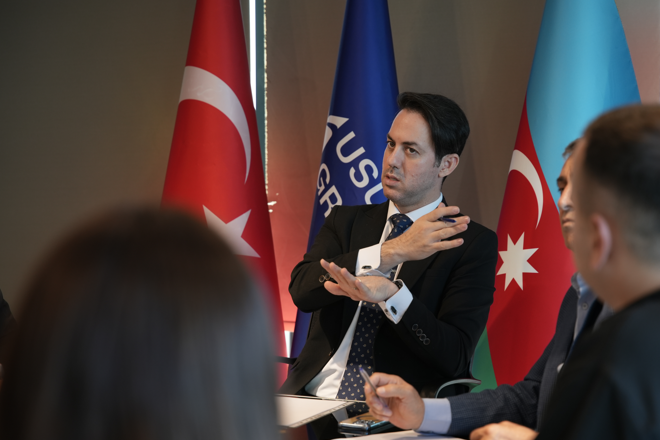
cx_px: 397
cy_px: 232
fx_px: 1668
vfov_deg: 15.0
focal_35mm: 91
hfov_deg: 22.3
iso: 500
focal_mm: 70
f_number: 2.8
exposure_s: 1/125
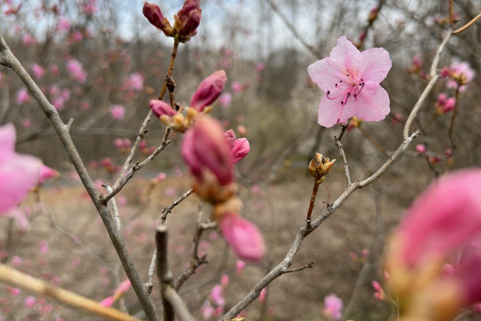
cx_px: 266
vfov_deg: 42.3
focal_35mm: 31
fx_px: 414
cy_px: 146
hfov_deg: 60.1
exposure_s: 1/1541
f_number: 1.78
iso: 100
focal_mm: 6.86
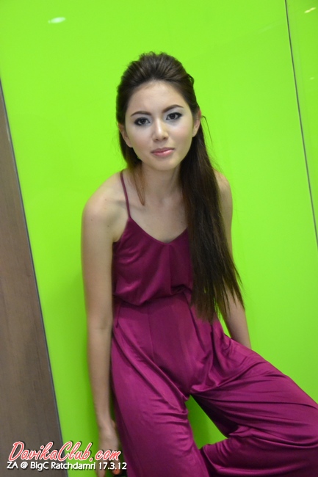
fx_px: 696
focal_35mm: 52
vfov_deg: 37.9
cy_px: 238
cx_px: 159
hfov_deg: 25.7
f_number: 4.5
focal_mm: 35
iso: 3200
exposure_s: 1/40
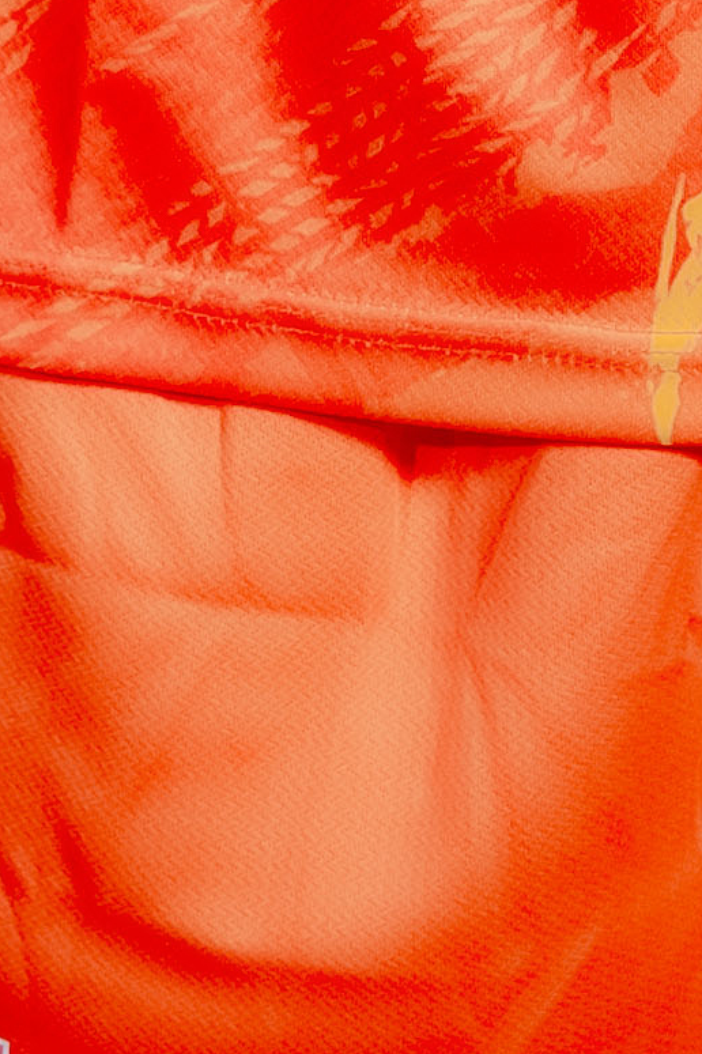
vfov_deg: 4.5
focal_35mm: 433
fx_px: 12675
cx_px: 922
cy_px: -2293
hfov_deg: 3.2
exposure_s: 1/125
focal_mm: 55.9
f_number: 3.2
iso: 1000
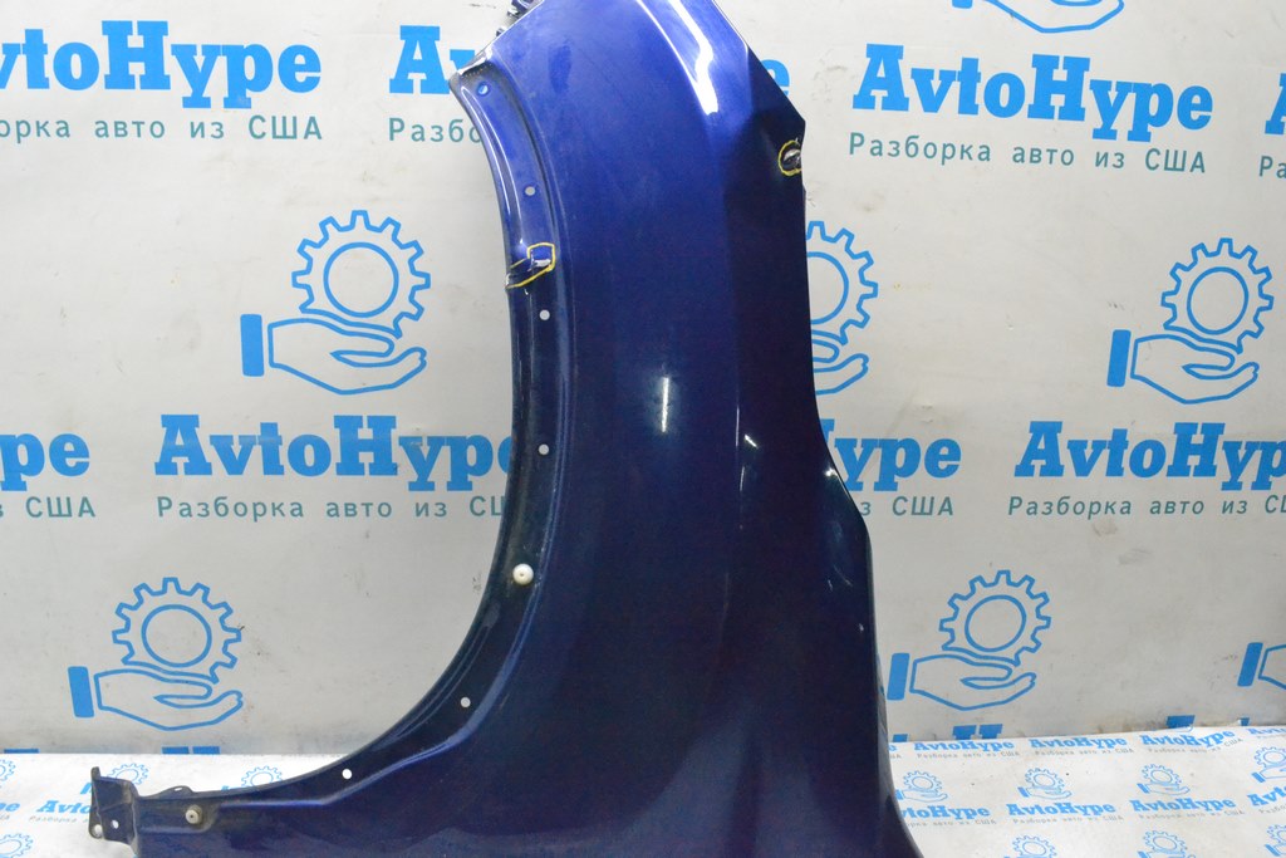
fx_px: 965
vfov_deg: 47.9
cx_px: 643
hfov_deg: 67.4
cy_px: 429
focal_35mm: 27
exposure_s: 1/160
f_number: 9
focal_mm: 18
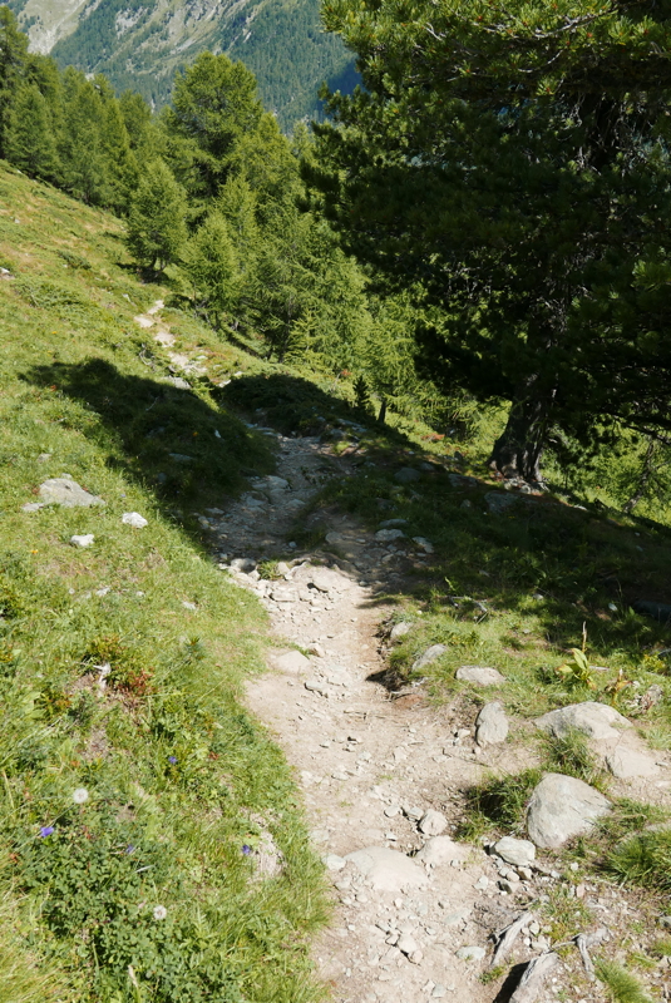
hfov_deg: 36.0
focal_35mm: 37
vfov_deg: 51.8
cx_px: 336
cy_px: 502
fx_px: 1032
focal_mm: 16.5
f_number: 5.6
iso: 200
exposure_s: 1/500
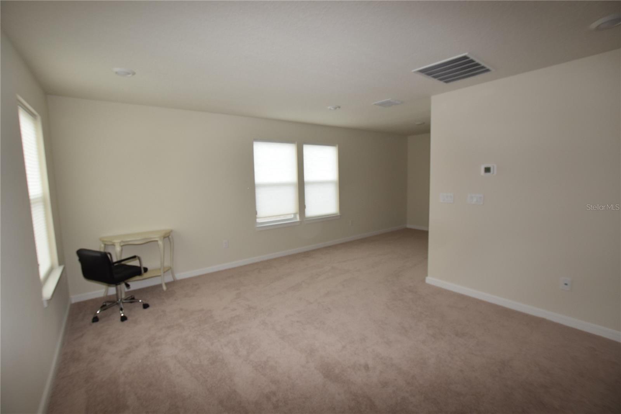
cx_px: 310
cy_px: 207
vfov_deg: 77.3
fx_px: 259
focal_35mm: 15
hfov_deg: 100.4
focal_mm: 10
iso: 560
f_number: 5.6
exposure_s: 1/125
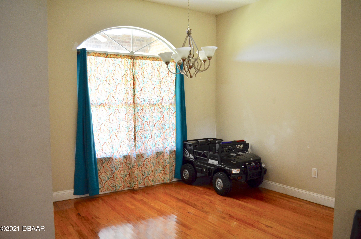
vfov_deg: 43.4
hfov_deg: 62.0
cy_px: 120
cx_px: 180
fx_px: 300
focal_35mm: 30
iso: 800
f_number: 3.8
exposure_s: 1/60
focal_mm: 20
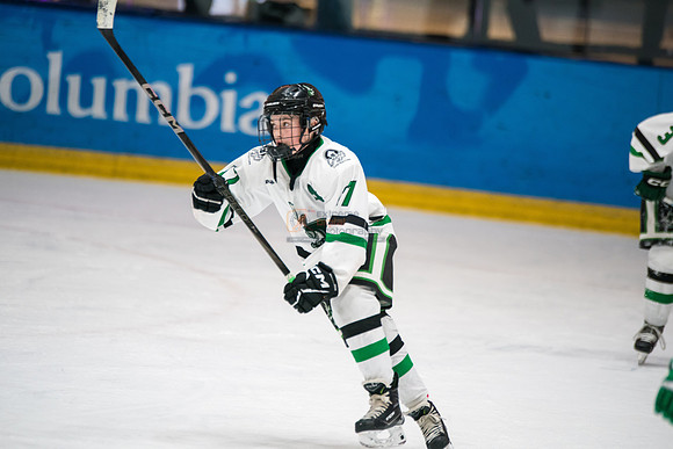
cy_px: 224
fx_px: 5123
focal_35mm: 274
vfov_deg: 5.0
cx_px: 336
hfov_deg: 7.5
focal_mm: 274
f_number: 3.2
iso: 3200
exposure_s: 1/1000
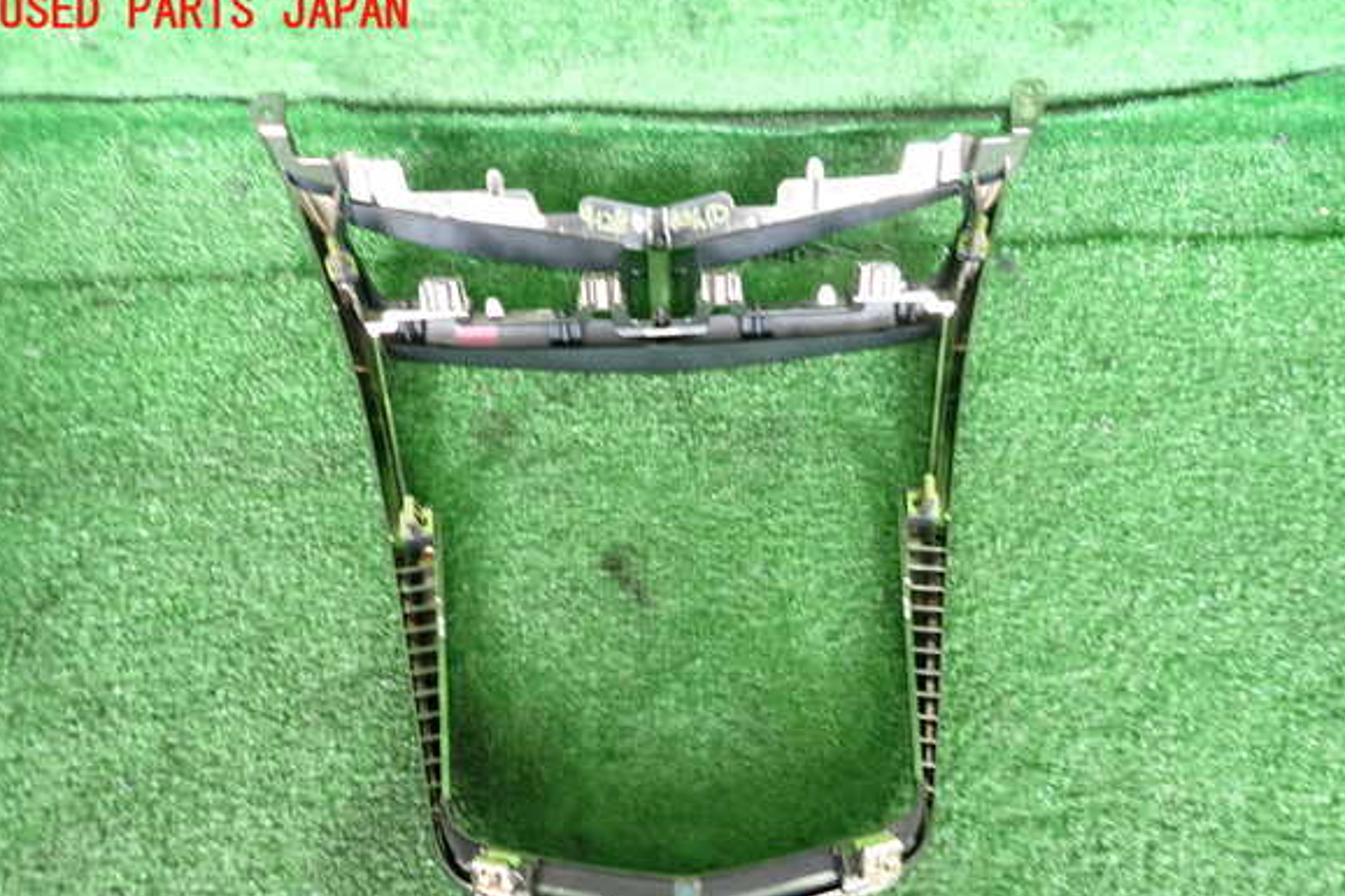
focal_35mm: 27
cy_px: 507
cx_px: 684
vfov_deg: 47.8
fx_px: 1008
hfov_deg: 67.4
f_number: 2
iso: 320
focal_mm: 4.5
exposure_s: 1/30
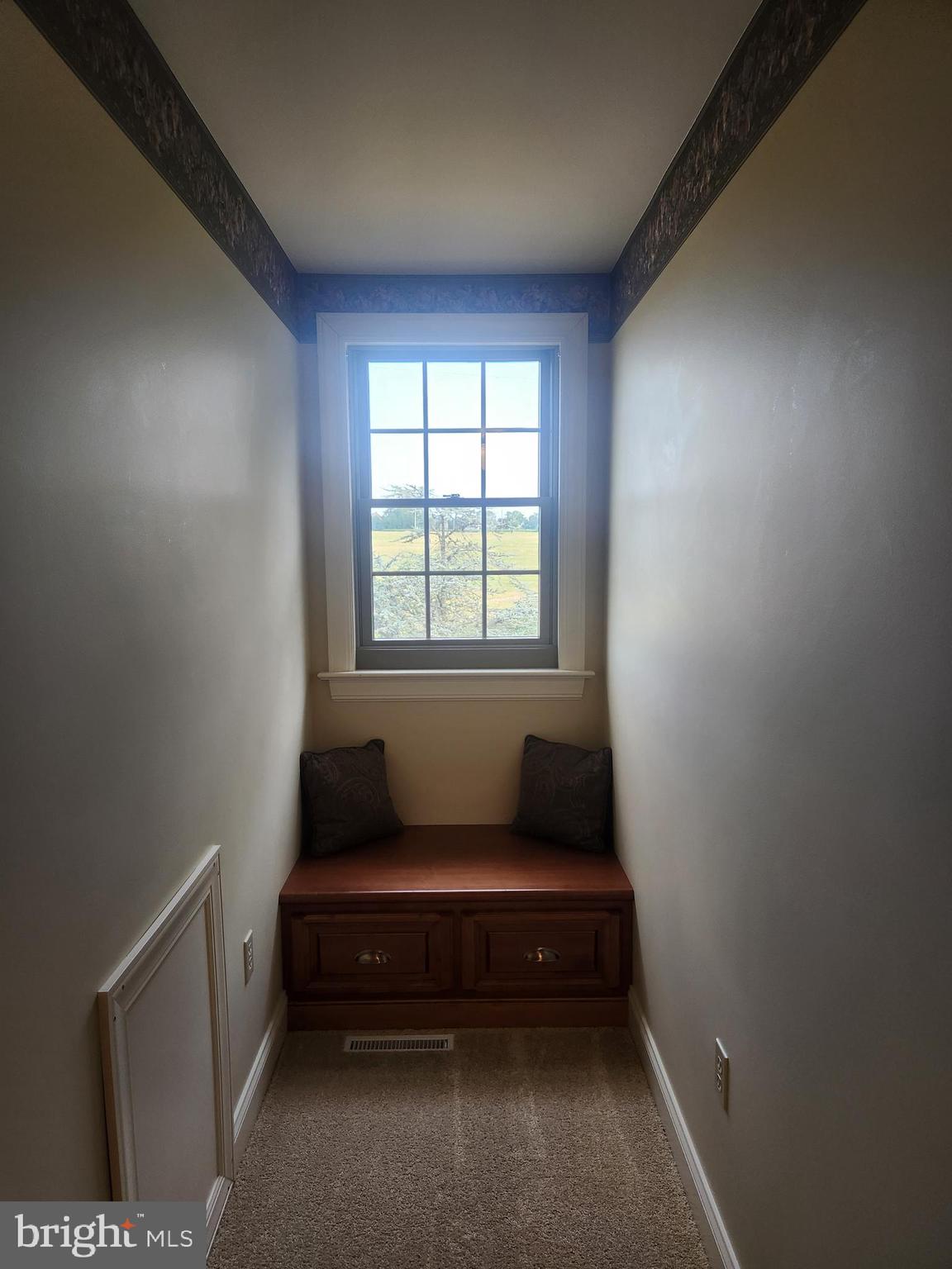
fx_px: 843
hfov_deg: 58.9
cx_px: 476
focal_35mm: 23
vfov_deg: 73.9
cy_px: 634
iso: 160
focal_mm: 5.4
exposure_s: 1/180
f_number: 1.8
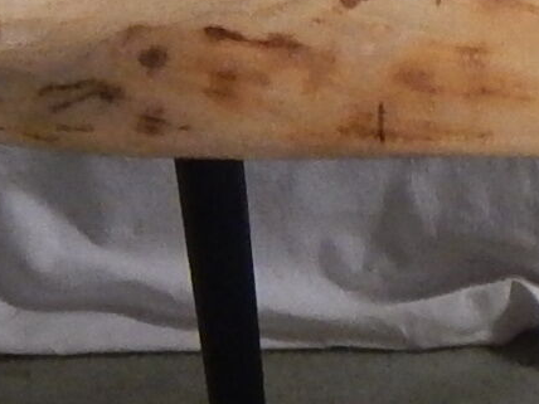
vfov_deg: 5.1
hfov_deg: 6.7
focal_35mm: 290
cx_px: 812
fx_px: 4516
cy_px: 485
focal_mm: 6.8
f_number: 3.4
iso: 400
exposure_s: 1/10
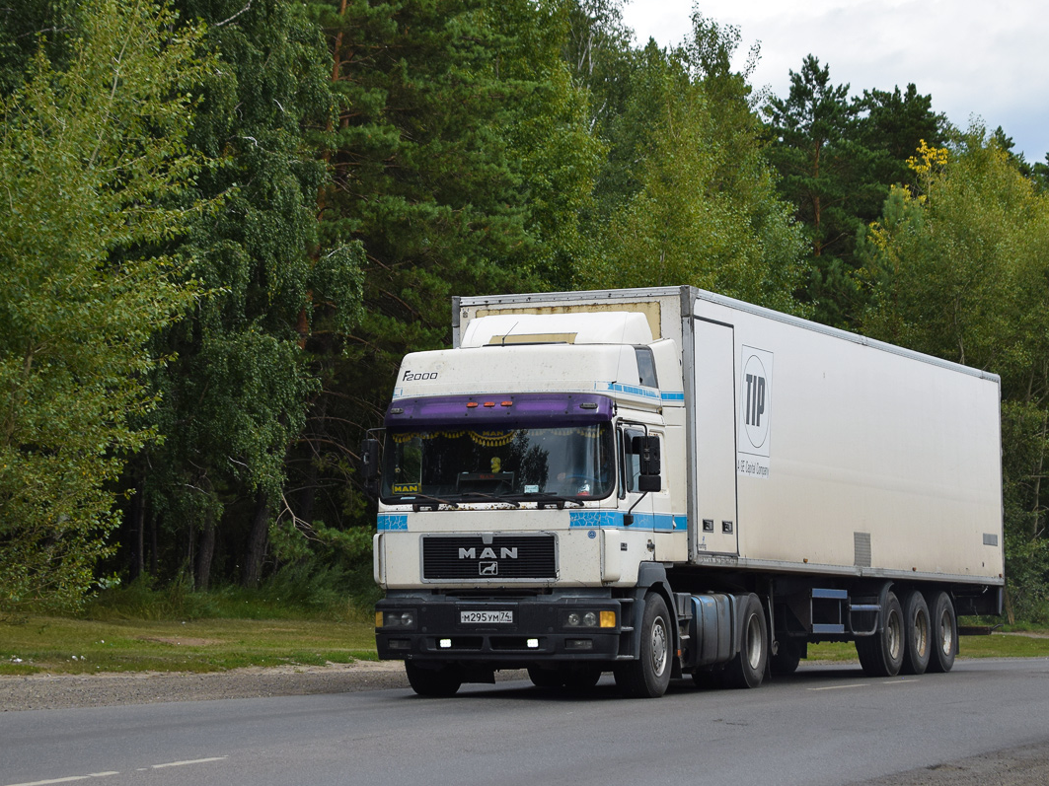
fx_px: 2713
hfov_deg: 21.9
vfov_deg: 16.5
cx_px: 591
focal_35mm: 90
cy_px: 393
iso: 200
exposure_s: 1/800
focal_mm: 55
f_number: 6.3
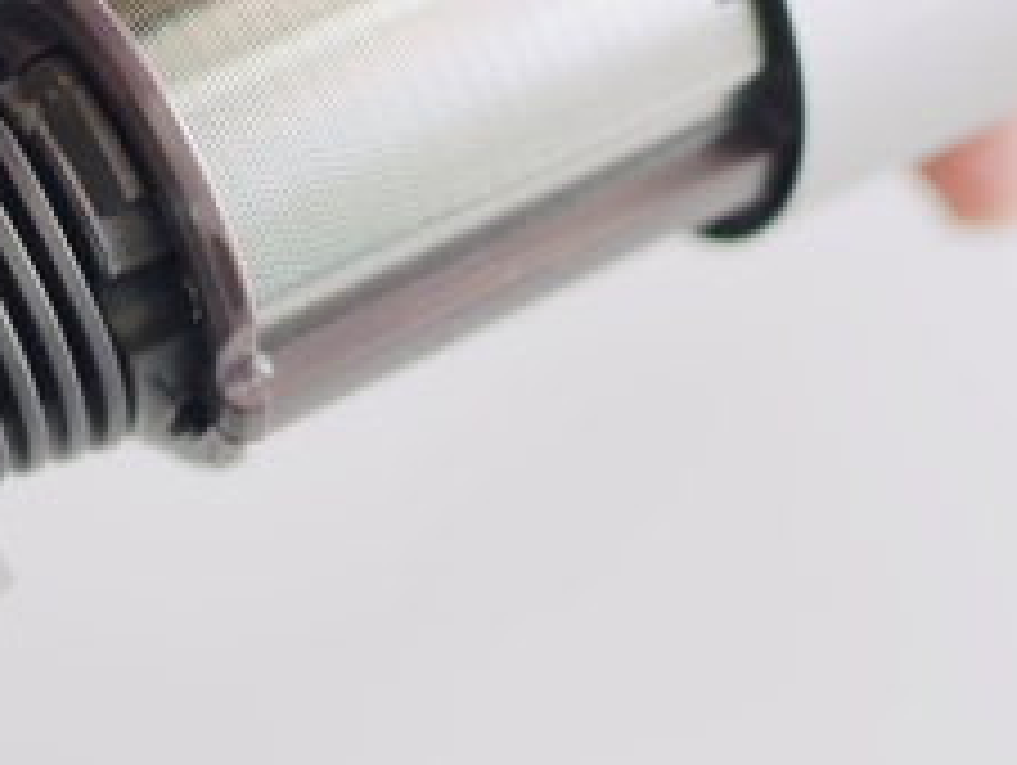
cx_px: 122
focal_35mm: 93
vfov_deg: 15.9
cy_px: 284
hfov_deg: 20.7
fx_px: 2735
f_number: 1.7
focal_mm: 15
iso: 200
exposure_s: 1/80
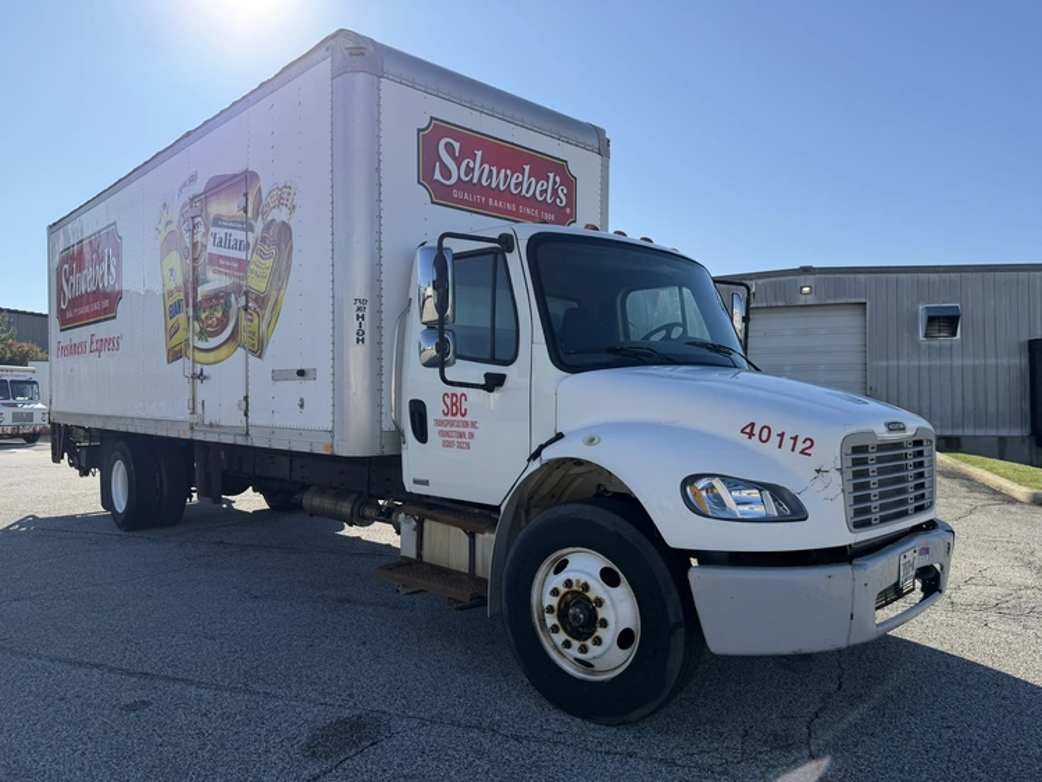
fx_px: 723
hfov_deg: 71.6
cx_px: 521
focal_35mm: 24
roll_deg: +0.3
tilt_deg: +0.7
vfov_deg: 56.8
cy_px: 391
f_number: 1.78
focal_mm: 6.76
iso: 100
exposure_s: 1/4975
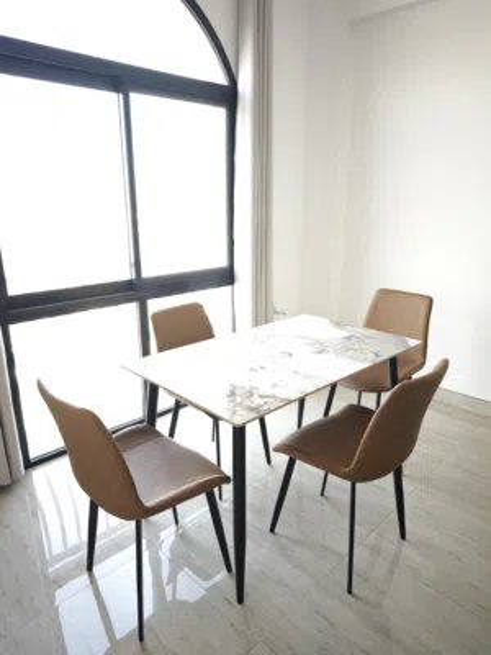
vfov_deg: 73.9
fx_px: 435
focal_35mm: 23
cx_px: 246
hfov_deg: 58.9
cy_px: 328
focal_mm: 6.55
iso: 640
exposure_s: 1/50
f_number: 1.62
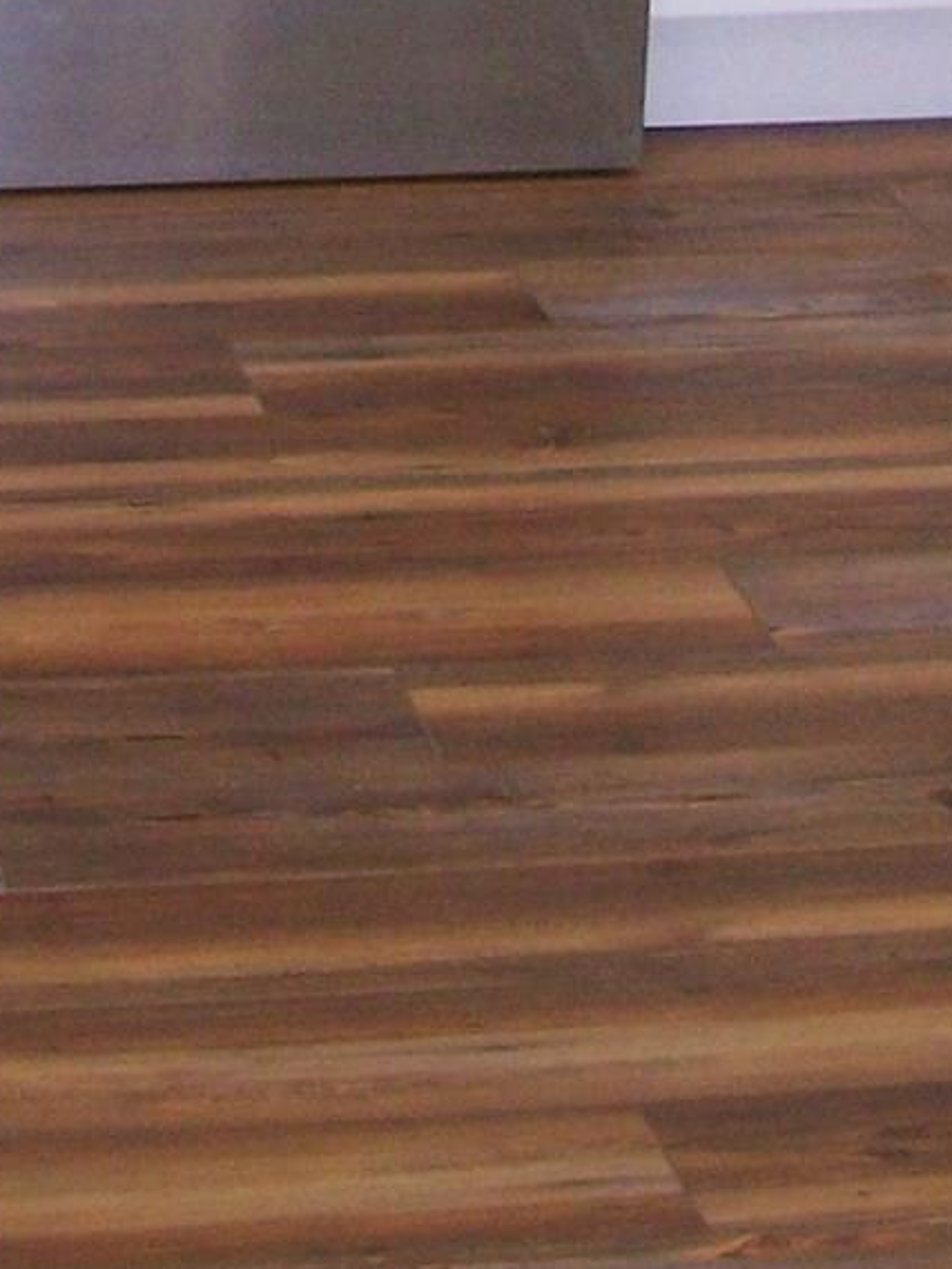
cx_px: 77
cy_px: -845
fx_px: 5645
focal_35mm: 154
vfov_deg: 12.0
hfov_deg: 9.6
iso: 160
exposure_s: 1/60
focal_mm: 6.3
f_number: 2.8
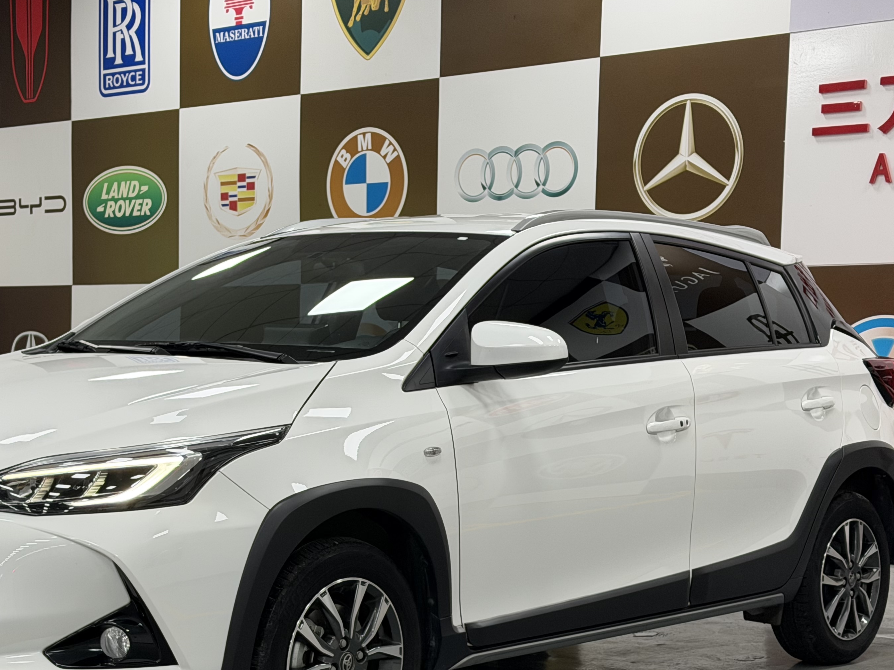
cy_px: 482
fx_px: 1859
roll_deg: -0.5
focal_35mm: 72
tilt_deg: -3.6
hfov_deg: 27.0
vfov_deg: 20.3
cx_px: 351
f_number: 1.78
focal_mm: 6.76
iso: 100
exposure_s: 1/52
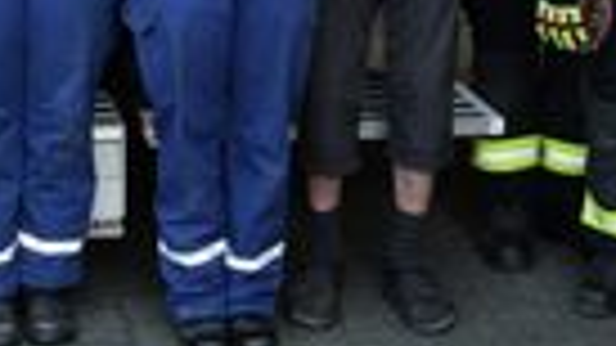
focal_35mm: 110
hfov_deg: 19.4
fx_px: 1796
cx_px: 238
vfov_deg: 10.6
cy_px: -195
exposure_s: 1/160
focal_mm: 24
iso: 640
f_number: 10
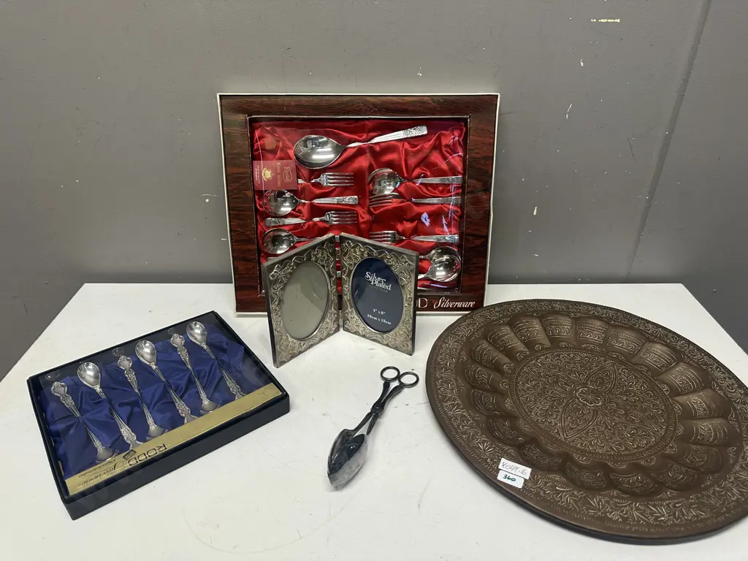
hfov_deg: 71.6
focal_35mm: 24
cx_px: 374
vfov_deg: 56.8
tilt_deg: -31.1
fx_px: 519
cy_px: 280
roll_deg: -0.5
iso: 125
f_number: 1.78
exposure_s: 1/100
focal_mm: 6.86
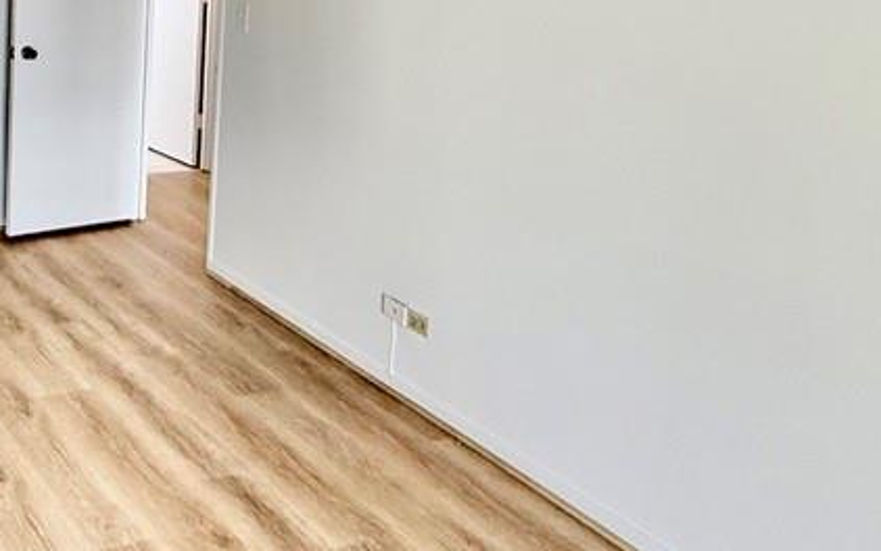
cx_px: 17
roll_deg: -1.5
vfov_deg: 27.0
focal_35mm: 45
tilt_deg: -5.8
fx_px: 1081
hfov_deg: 39.5
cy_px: 0
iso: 200
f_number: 2.2
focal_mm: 2.22
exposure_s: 1/120
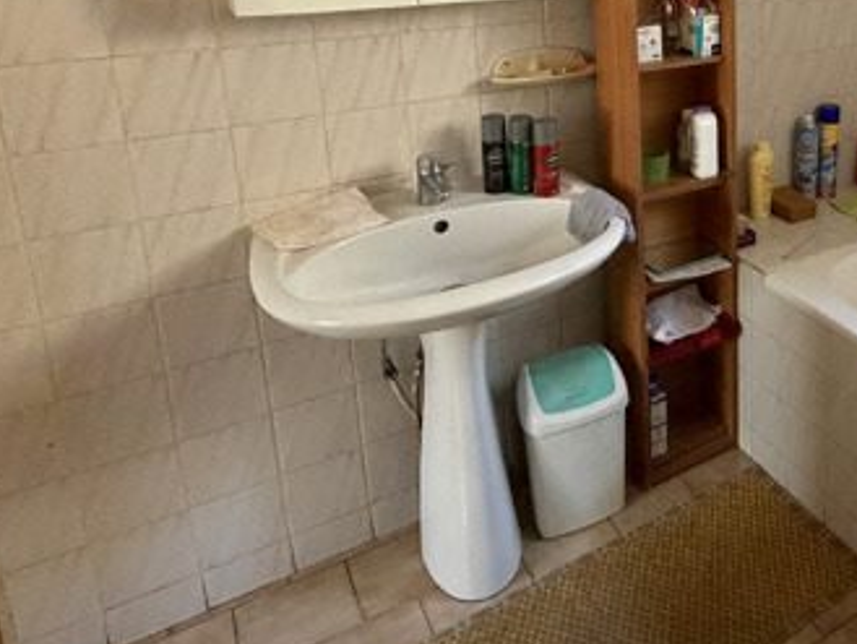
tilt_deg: -12.4
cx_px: 857
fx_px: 842
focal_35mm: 34
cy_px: 78
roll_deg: -0.6
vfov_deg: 39.2
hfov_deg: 45.5
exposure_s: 1/60
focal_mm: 2.22
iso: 400
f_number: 2.2
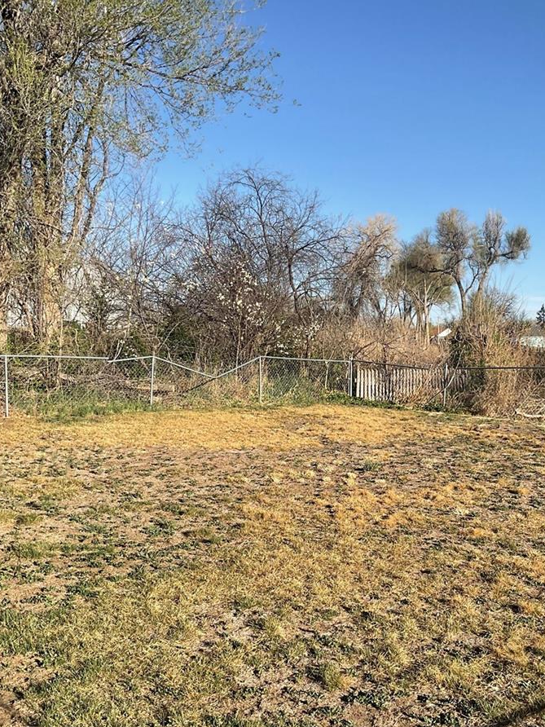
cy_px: 436
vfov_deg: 47.6
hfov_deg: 36.6
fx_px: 819
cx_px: 347
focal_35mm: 39
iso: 16
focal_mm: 3
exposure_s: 1/1377
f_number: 1.8
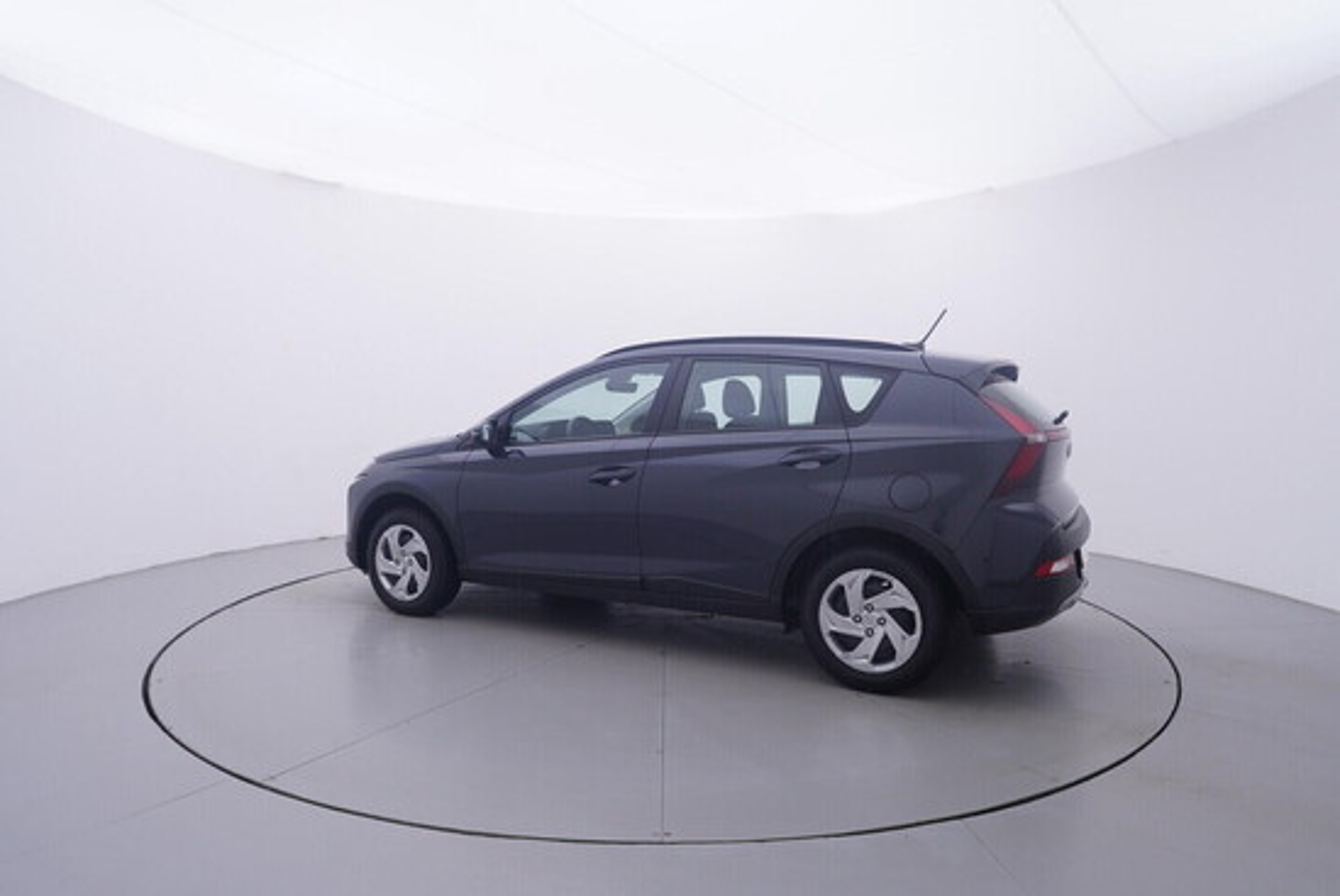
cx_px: 670
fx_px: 838
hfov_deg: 77.3
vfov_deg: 56.2
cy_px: 448
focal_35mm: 22
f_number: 5
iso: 200
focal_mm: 15
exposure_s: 1/80
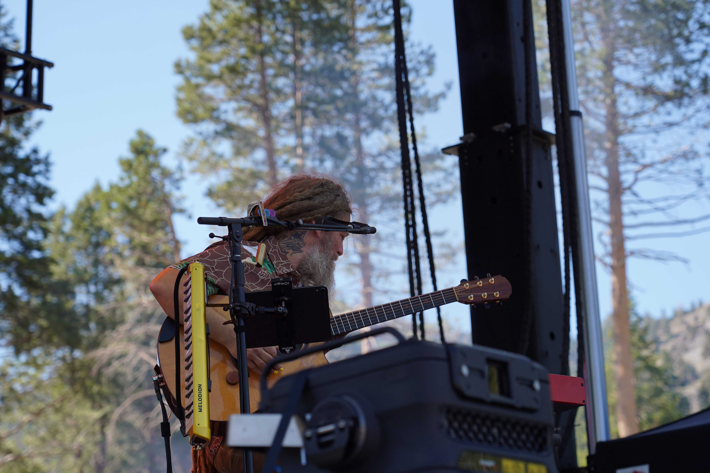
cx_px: 313
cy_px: 252
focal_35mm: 124
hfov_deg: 16.5
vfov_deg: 11.1
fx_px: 2445
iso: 100
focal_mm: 105
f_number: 5
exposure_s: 1/200
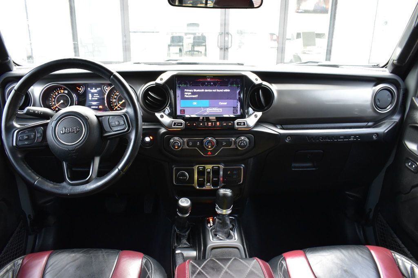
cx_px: 209
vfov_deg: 47.9
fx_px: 313
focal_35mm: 27
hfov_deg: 67.4
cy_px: 139
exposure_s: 1/15
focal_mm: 18
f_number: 6.3
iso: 1250
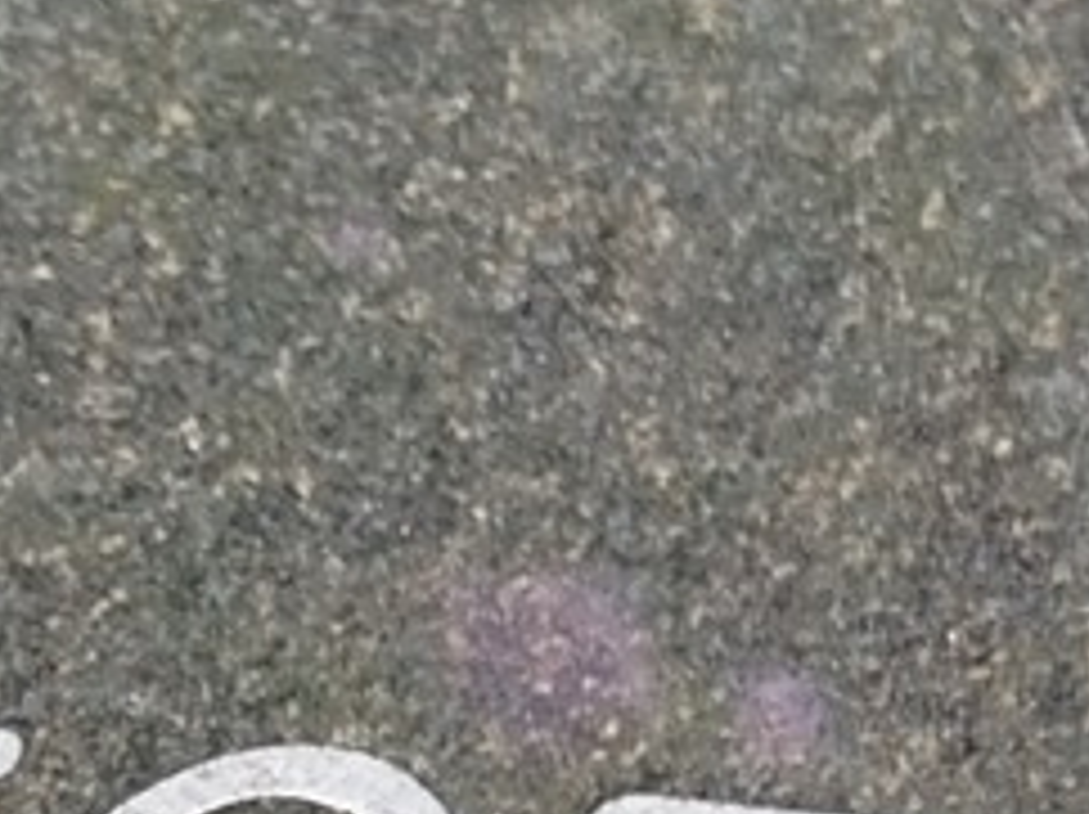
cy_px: 1650
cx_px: -878
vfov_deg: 9.6
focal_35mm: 143
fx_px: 4494
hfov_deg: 12.6
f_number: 1.7
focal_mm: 5.31
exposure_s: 1/50
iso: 64
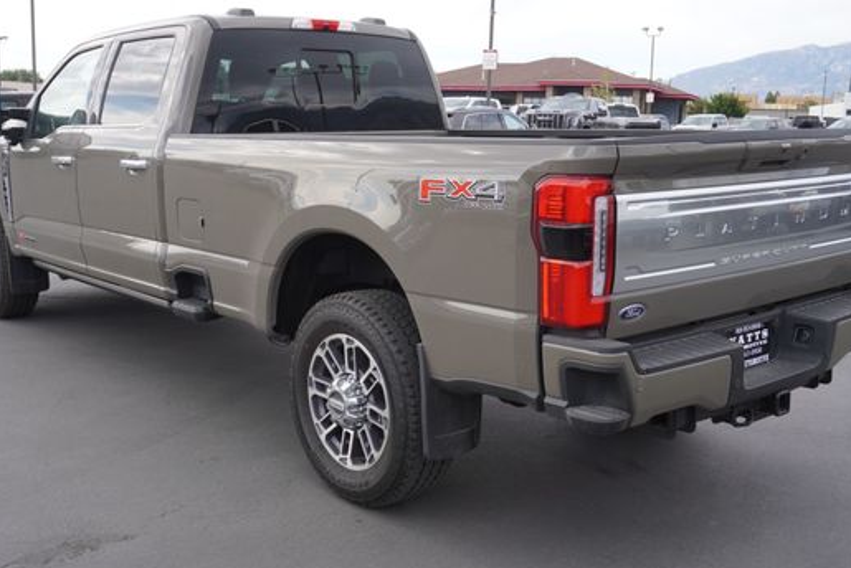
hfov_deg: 47.4
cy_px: 286
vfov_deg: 32.7
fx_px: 970
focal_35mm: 41
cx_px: 408
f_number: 5.6
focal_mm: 22
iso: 100
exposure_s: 1/125
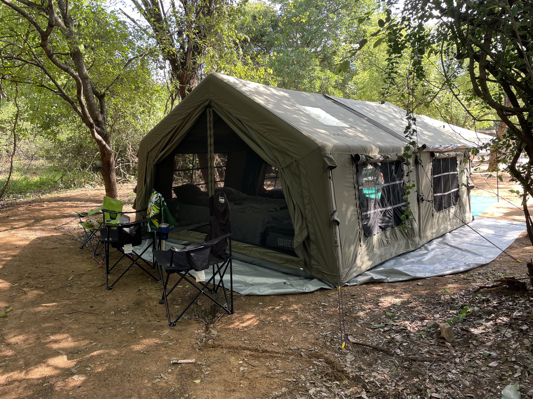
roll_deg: +0.5
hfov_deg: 67.3
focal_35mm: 26
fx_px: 400
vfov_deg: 53.1
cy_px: 200
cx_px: 266
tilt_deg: -9.1
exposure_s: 1/154
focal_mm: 4.2
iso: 32
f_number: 1.6
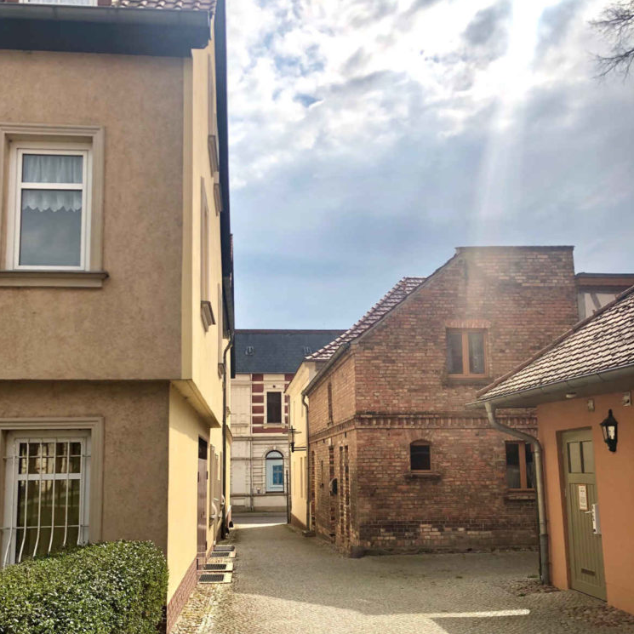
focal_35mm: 34
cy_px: 383
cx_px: 309
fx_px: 705
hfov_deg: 48.4
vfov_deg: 48.1
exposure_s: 1/1429
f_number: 1.8
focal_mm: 4
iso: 20
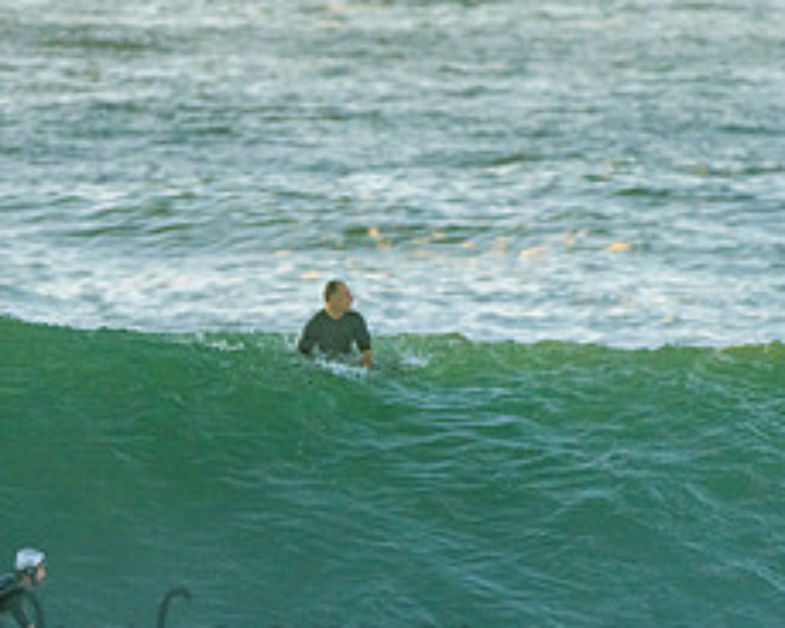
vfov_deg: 1.3
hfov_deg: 1.6
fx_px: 27566
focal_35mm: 1187
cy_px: 613
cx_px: 141
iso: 720
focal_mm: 500
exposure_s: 1/1600
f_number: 5.6
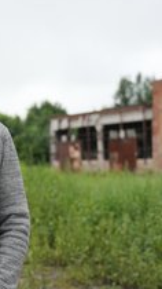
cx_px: -43
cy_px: 144
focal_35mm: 80
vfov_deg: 26.5
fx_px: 611
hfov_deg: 14.5
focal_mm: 40
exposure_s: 1/100
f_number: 2.8
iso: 320
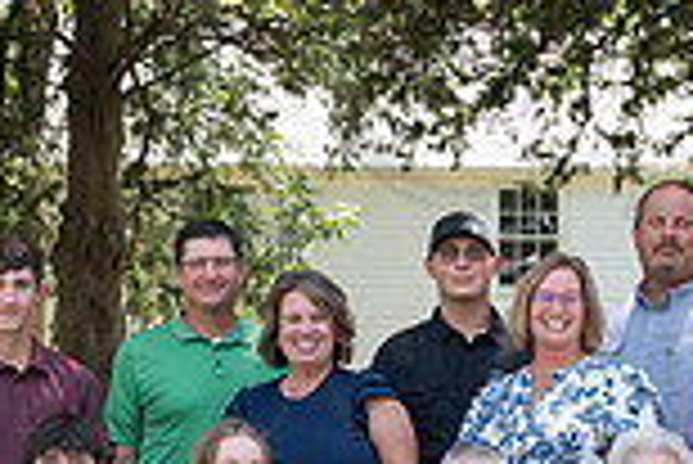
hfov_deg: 13.0
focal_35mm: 158
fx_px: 3044
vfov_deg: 8.6
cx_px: 490
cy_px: 606
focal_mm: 42
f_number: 5.6
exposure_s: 1/200
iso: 400
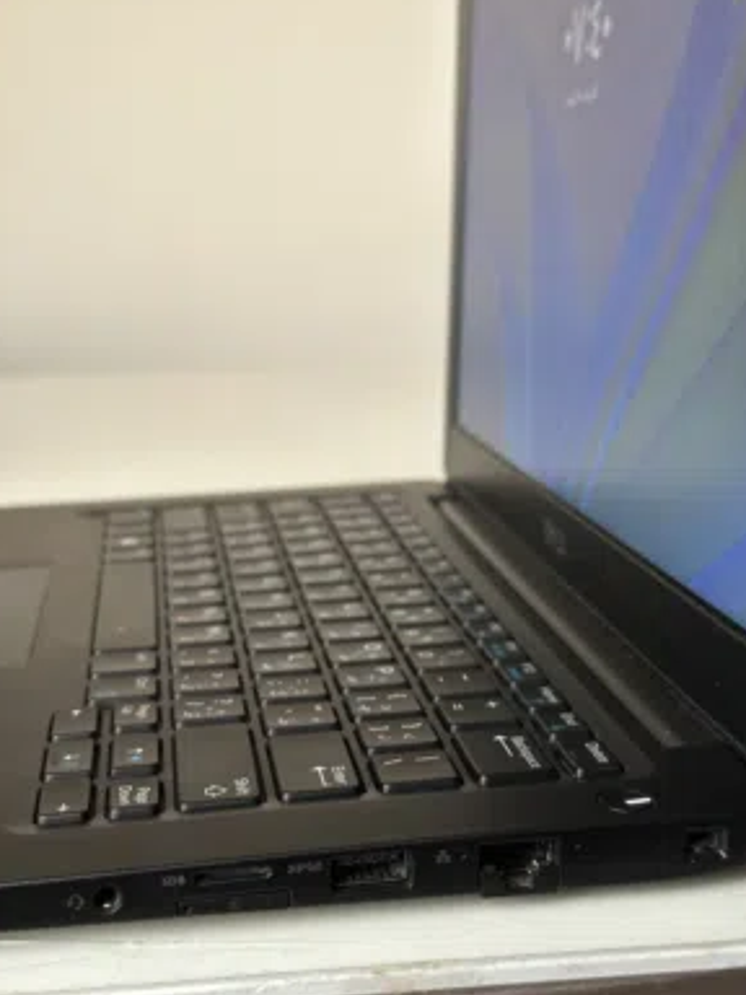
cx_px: 376
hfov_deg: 29.1
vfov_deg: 38.2
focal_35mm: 50
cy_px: 482
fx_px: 1437
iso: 640
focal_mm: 6.86
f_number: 1.78
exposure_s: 1/30
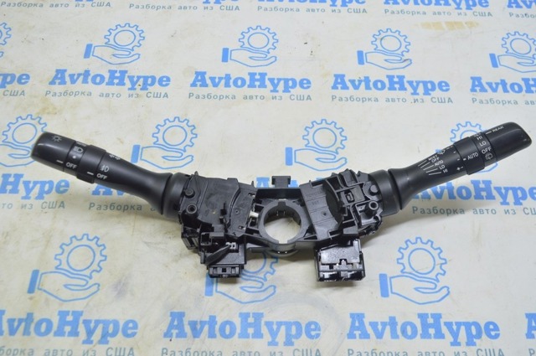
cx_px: 268
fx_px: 446
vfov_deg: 43.5
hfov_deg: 62.0
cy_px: 178
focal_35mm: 30
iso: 400
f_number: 5.6
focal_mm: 20
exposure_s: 1/20
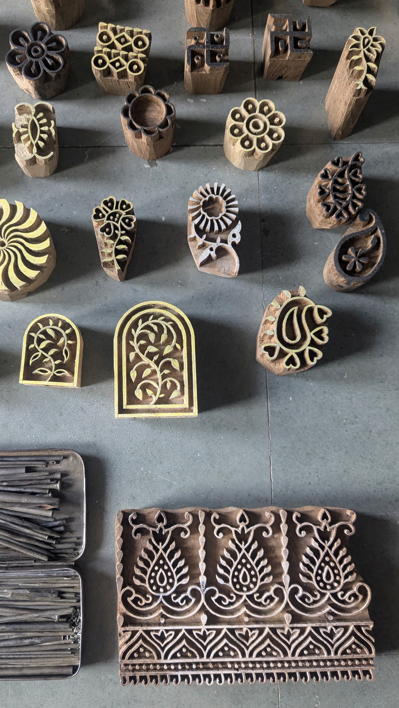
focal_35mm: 30
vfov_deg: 64.3
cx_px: 159
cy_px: 355
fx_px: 564
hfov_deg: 38.8
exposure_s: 1/99.9
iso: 478
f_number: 1.73
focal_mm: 4.38
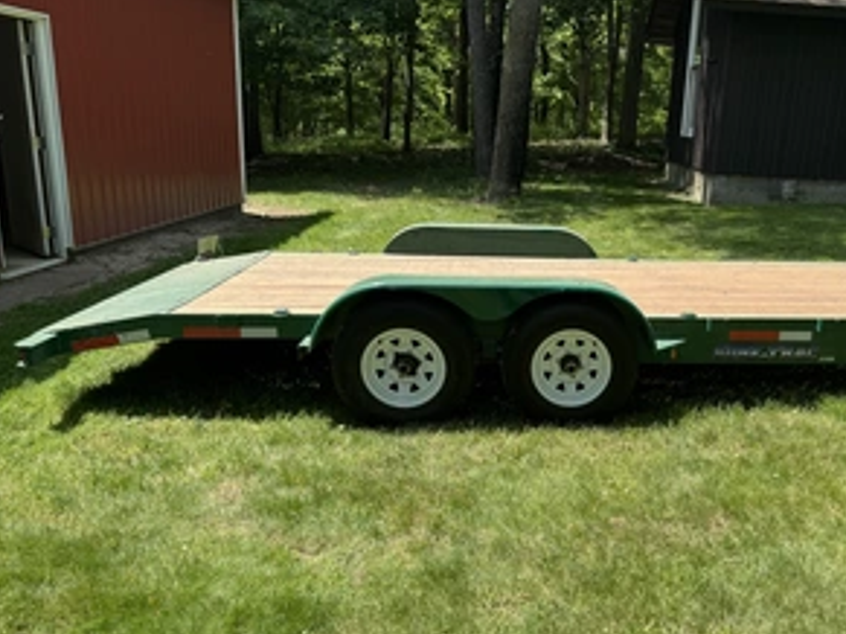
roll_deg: -4.1
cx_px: 567
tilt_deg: -17.7
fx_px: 806
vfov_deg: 42.7
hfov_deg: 54.2
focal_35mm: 33
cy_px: 378
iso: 80
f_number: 1.78
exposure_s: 1/1721
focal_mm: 6.76
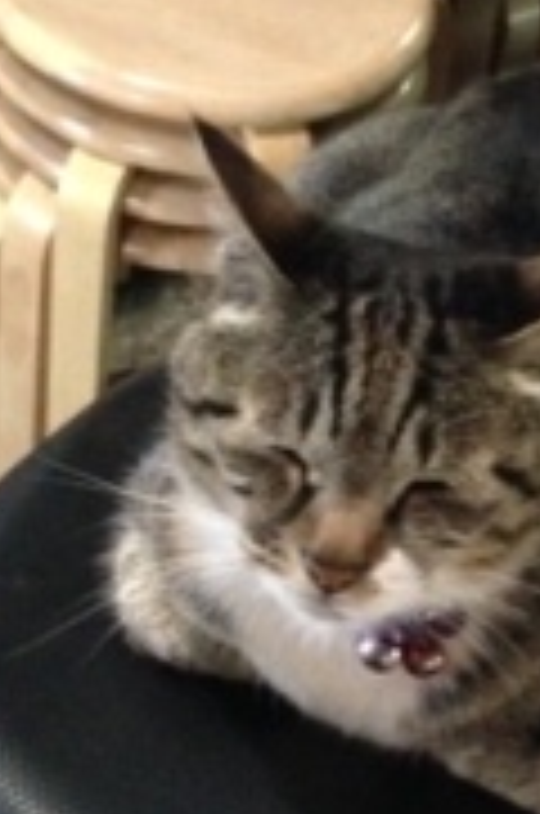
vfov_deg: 21.4
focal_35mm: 95
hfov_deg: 14.3
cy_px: 562
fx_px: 2146
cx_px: 421
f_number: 2.4
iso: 800
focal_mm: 4.13
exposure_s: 1/15
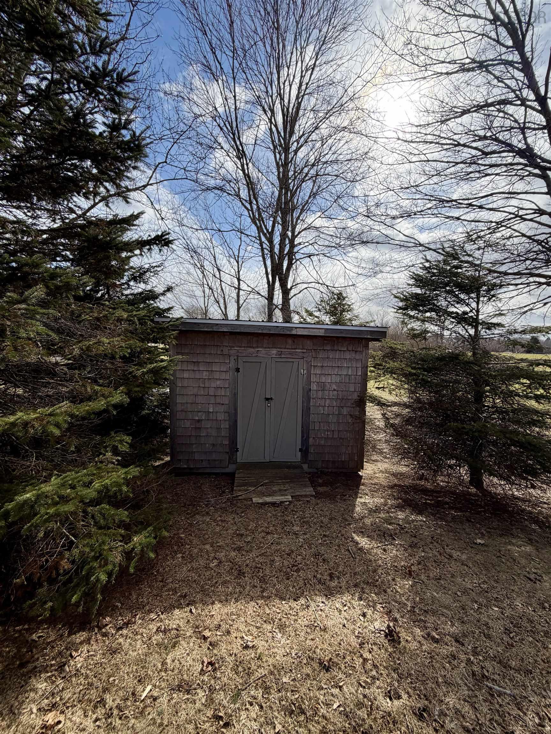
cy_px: 367
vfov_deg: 102.1
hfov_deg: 85.7
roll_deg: -3.0
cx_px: 276
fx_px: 297
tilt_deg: -8.7
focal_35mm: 14
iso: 25
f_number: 2.2
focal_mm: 2.22
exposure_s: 1/985
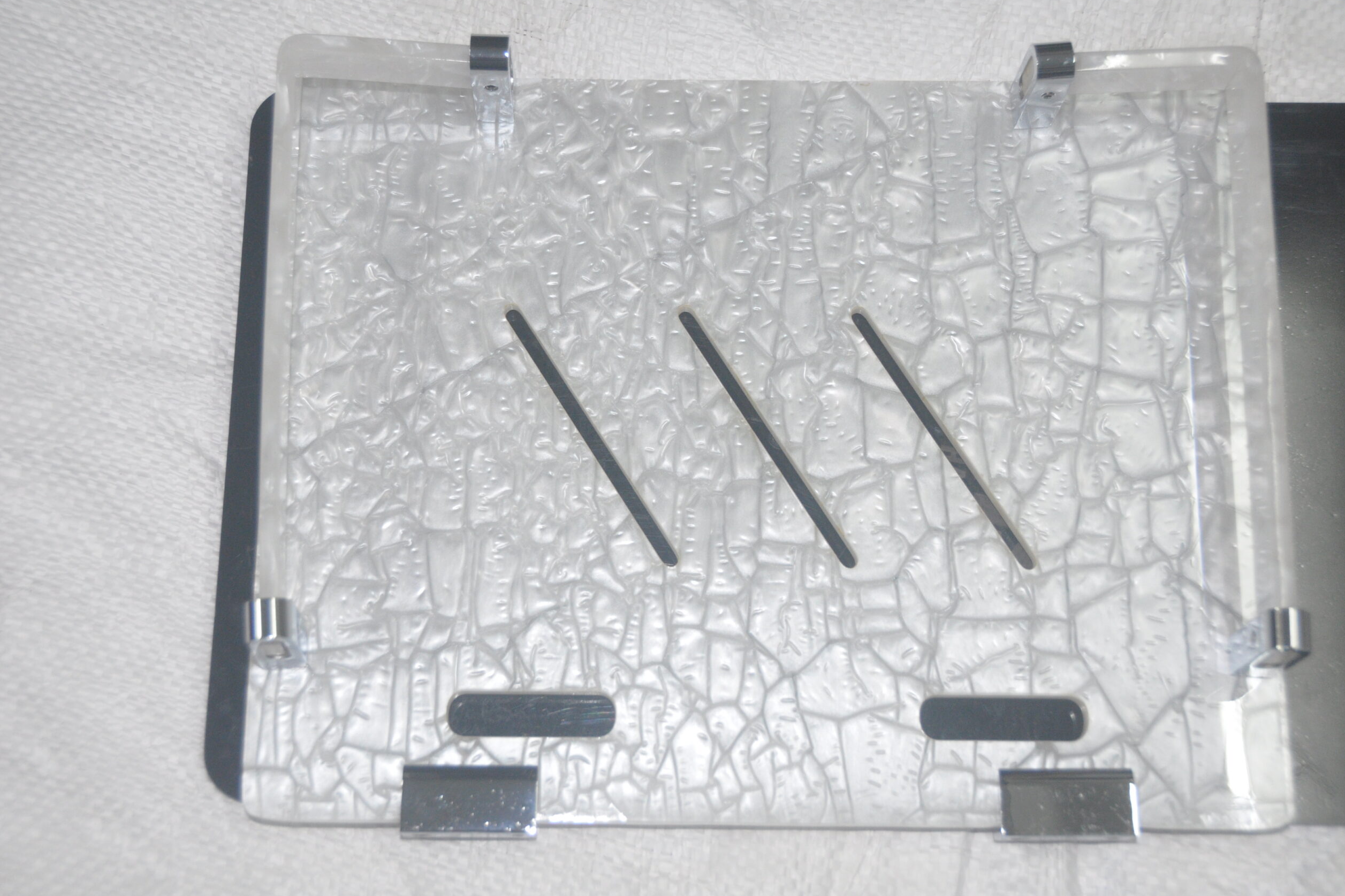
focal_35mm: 58
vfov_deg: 23.4
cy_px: 443
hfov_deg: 34.5
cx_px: 685
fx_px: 2167
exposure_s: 1/80
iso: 1250
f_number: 4.5
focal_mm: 38
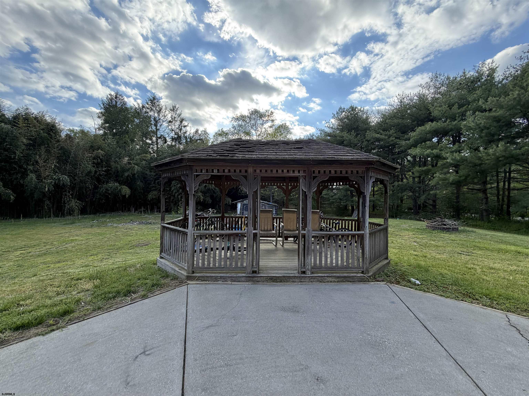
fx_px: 214
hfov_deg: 102.1
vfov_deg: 85.7
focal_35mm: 14
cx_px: 264
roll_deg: -0.3
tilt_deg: -2.2
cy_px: 198
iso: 40
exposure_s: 1/596
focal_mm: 2.22
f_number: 2.2
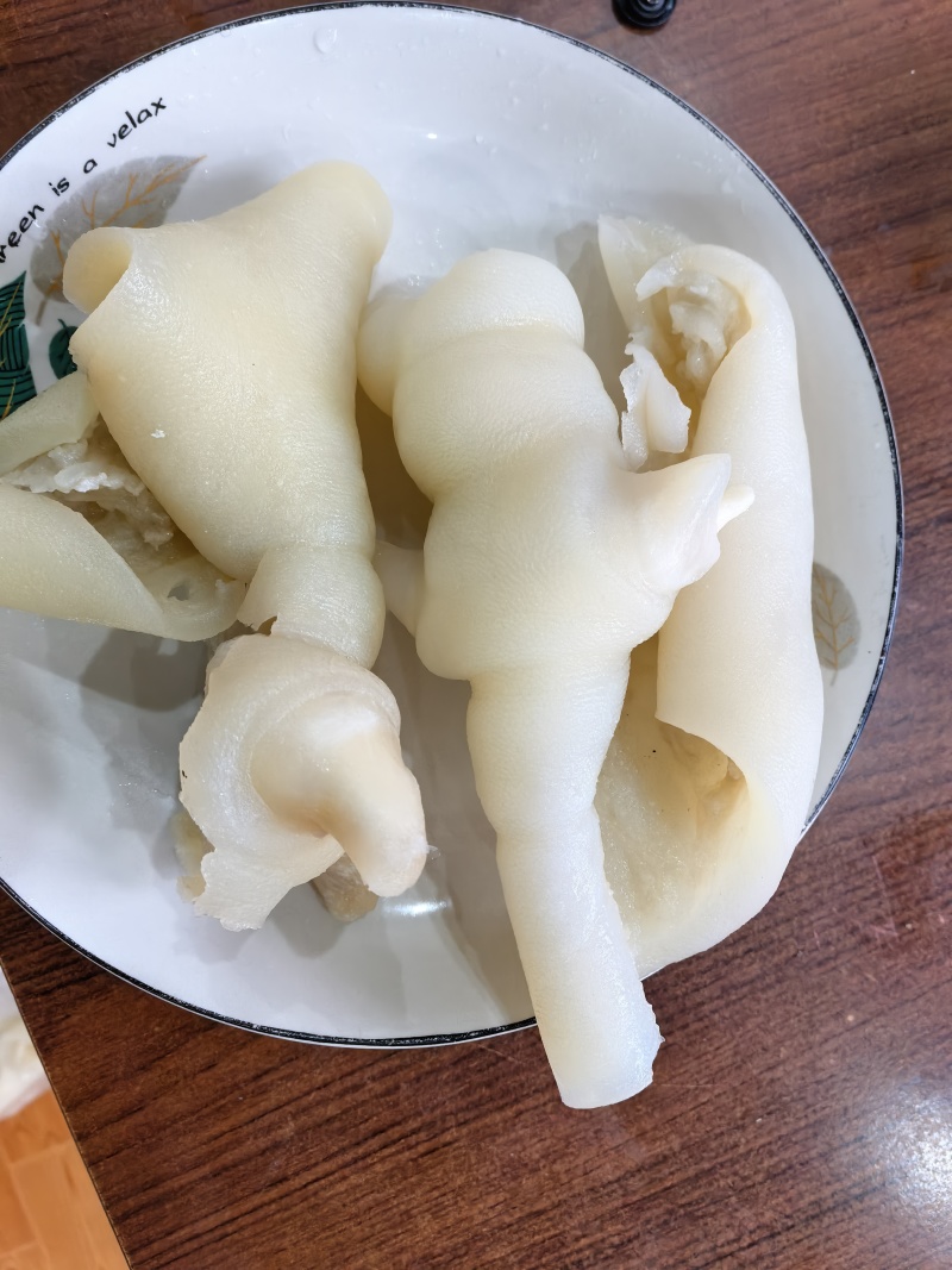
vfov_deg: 65.3
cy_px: 635
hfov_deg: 51.3
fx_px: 990
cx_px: 476
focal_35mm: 27
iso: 640
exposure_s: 1/30
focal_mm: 5.75
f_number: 2.8
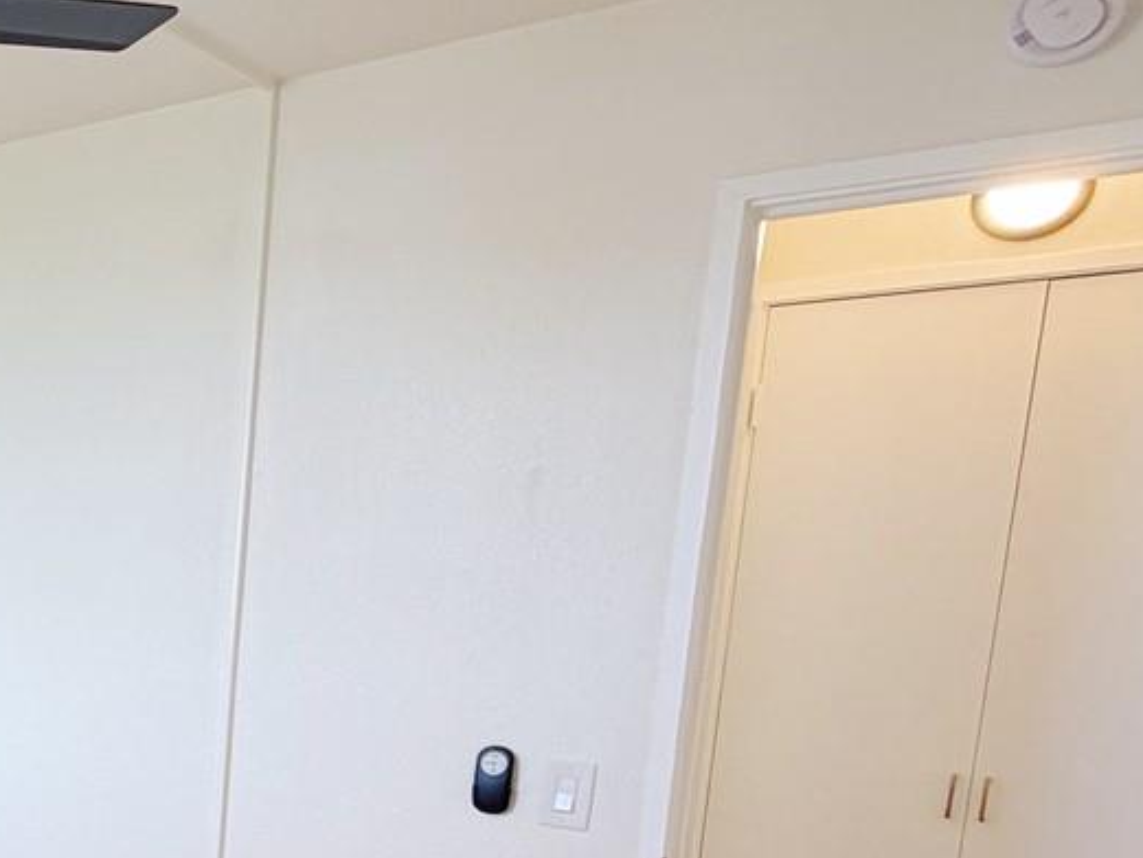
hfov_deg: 32.7
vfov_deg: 31.8
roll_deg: -0.1
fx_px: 1420
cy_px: 788
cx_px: -344
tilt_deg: -9.7
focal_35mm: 43
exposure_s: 1/120
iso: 100
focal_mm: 2.22
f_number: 2.2
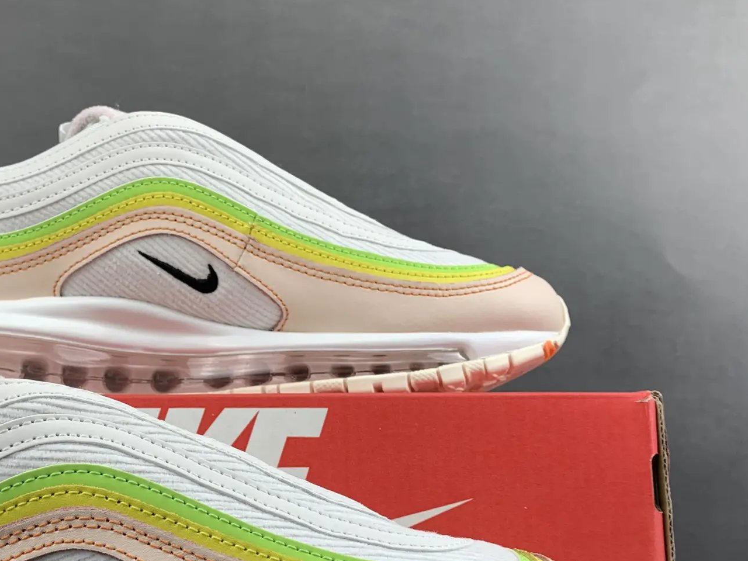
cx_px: 129
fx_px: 1124
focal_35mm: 52
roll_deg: +0.7
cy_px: 401
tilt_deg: +8.1
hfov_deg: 35.4
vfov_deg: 27.7
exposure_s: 1/146
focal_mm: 4.25
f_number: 1.8
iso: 25
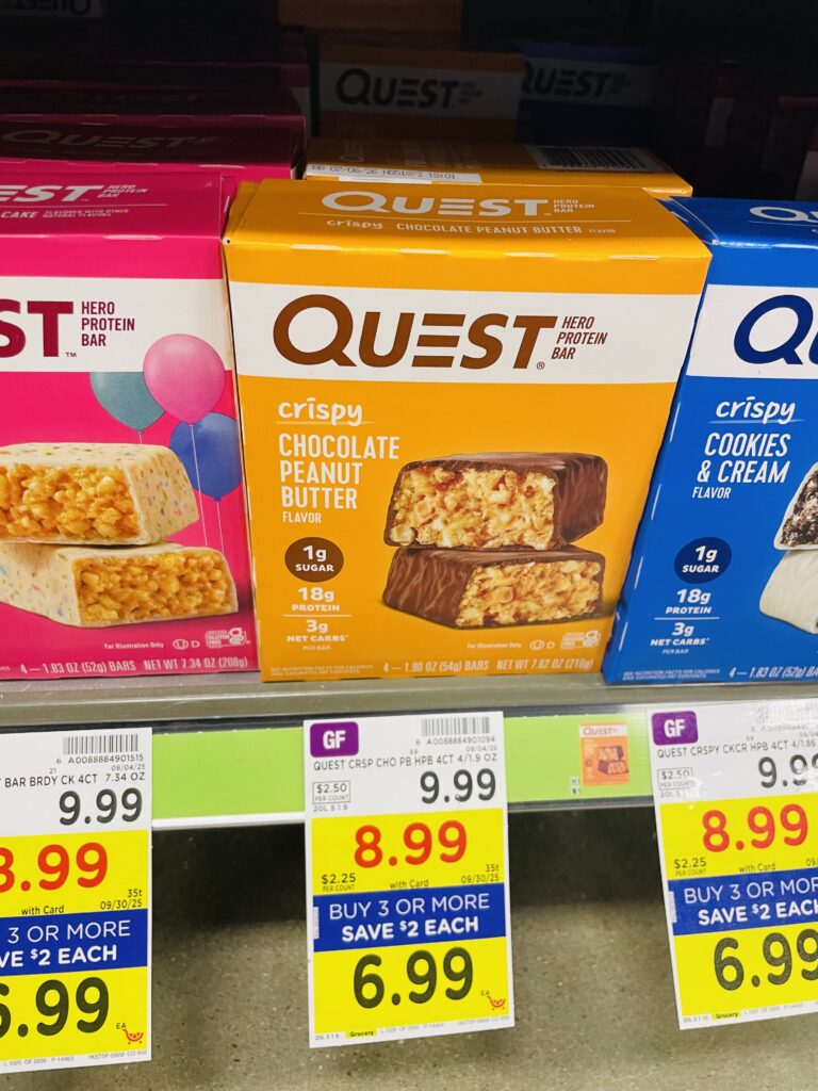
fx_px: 819
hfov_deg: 53.1
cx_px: 409
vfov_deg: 67.3
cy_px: 546
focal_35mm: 26
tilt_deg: -37.2
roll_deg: -3.0
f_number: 1.6
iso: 100
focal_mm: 4.2
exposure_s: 1/60
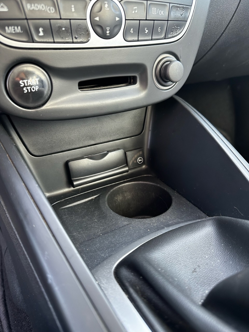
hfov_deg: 56.8
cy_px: 166
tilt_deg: -25.0
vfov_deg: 71.6
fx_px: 230
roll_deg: +1.0
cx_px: 124
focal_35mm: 24
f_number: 1.78
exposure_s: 1/75
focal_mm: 6.86
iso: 250
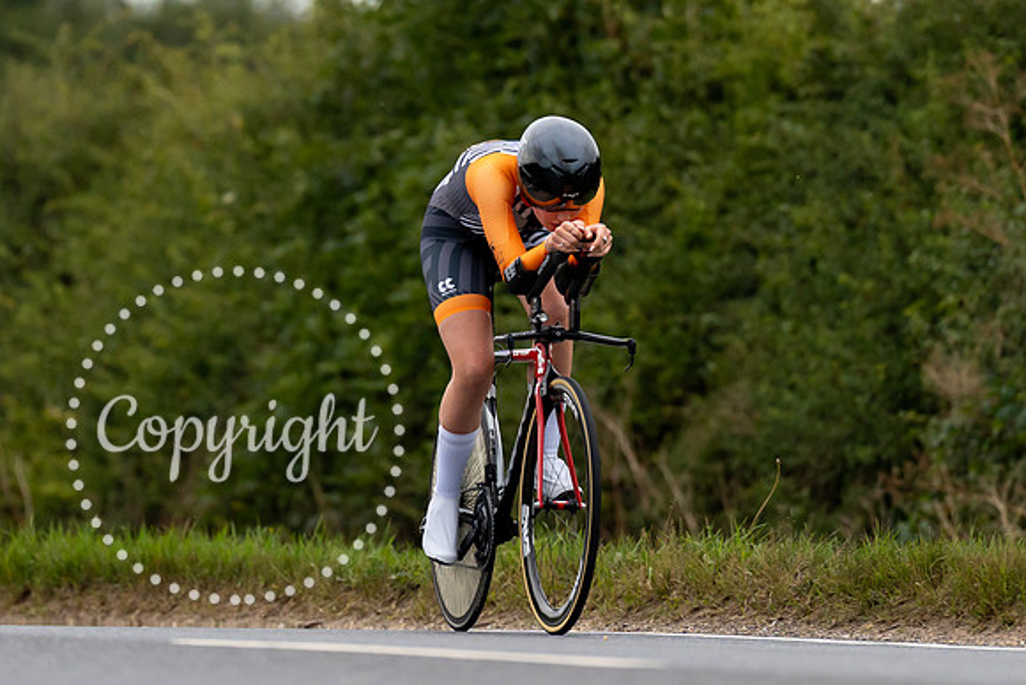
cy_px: 239
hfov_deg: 5.4
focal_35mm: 384
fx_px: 10935
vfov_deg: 3.6
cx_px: 529
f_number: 3.2
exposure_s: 1/1000
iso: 1000
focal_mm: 200
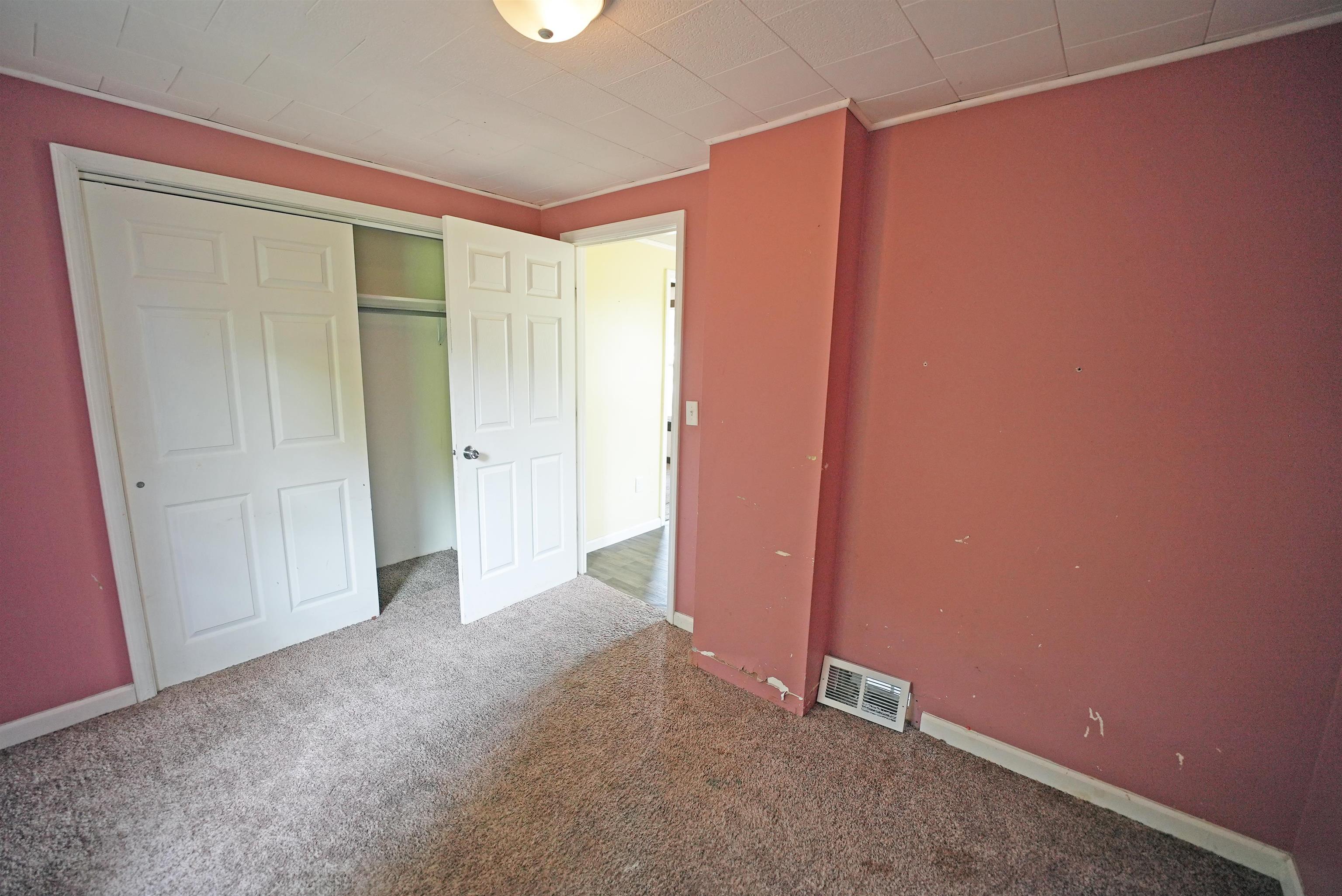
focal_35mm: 14
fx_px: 522
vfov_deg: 81.3
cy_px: 448
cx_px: 671
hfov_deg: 104.2
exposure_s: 1/160
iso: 1250
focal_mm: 14
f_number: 2.8
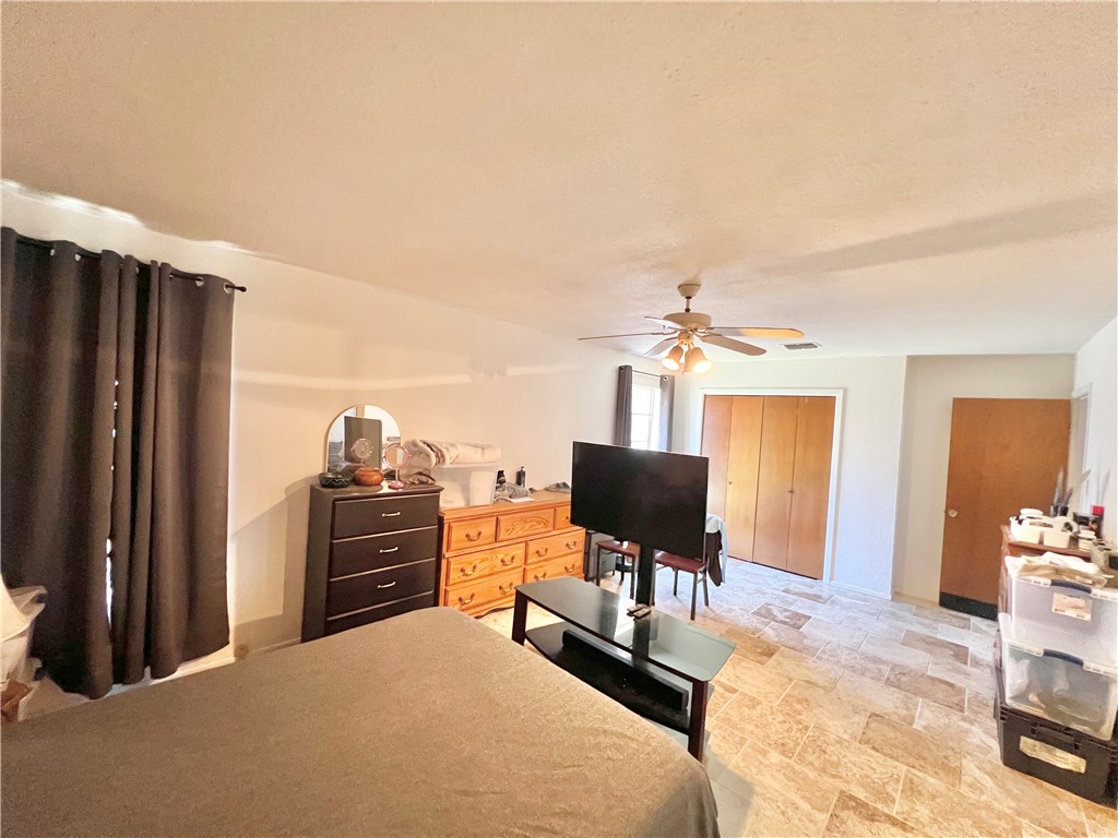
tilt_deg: -1.6
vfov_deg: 89.9
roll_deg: -3.7
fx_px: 420
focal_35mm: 13
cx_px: 559
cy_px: 419
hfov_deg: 106.2
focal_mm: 1.57
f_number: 1.8
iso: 640
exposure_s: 1/60
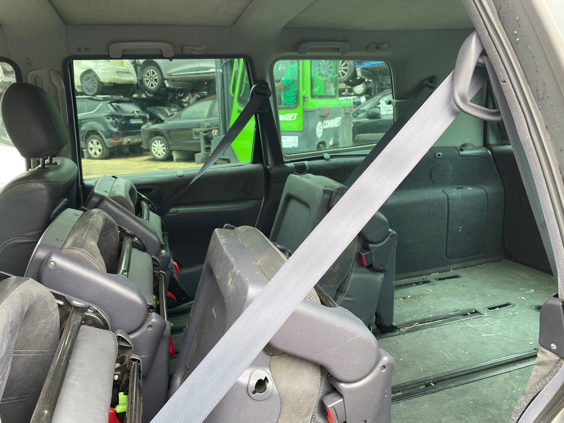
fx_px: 424
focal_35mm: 26
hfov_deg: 67.3
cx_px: 282
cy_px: 212
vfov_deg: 53.1
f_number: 1.6
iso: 64
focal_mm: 4.2
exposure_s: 1/121
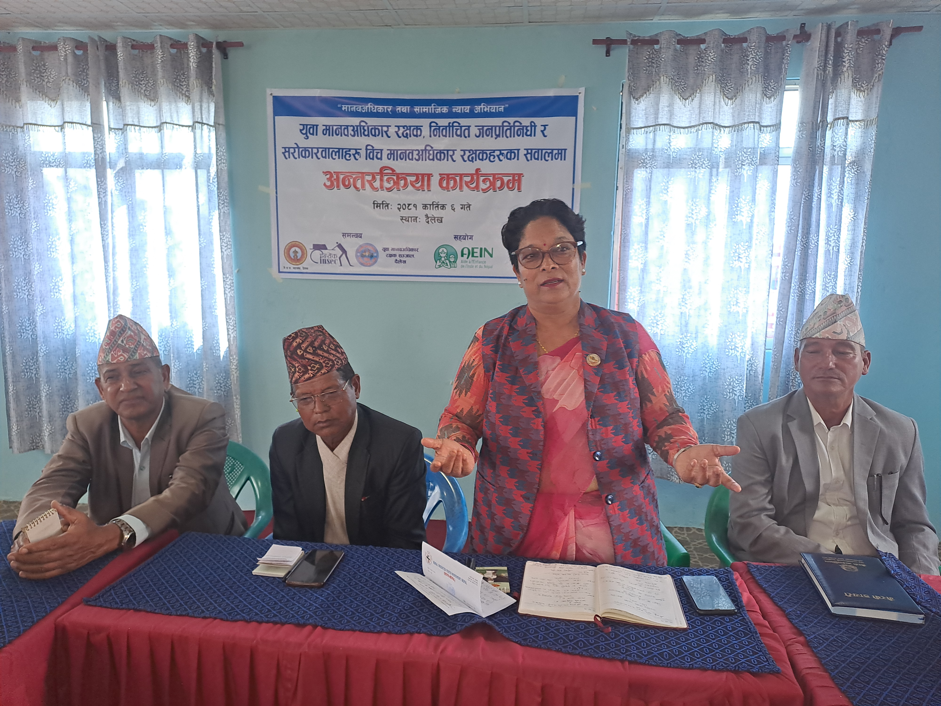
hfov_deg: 69.4
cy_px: 353
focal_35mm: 25
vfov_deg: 54.9
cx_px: 470
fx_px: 680
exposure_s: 1/50
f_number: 1.8
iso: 80
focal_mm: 4.65
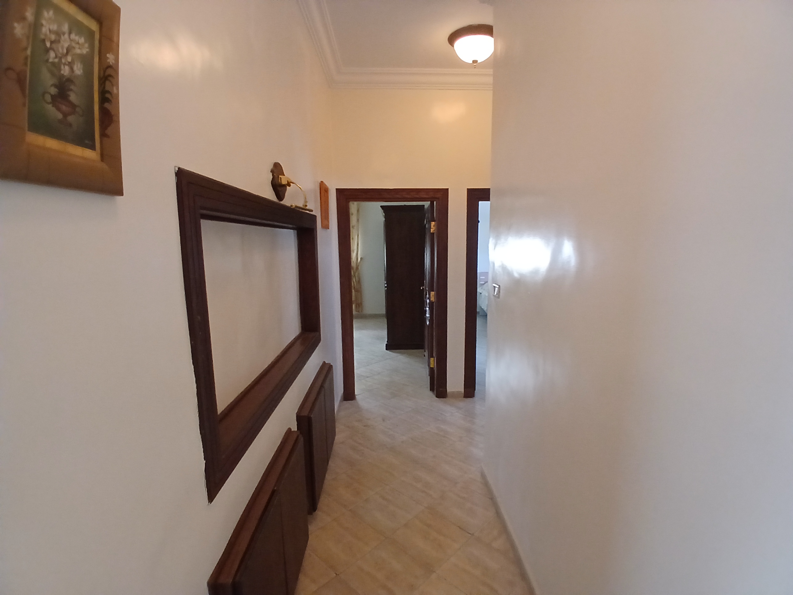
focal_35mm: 17
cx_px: 396
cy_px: 298
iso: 400
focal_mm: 1.4
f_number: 2.2
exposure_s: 1/25
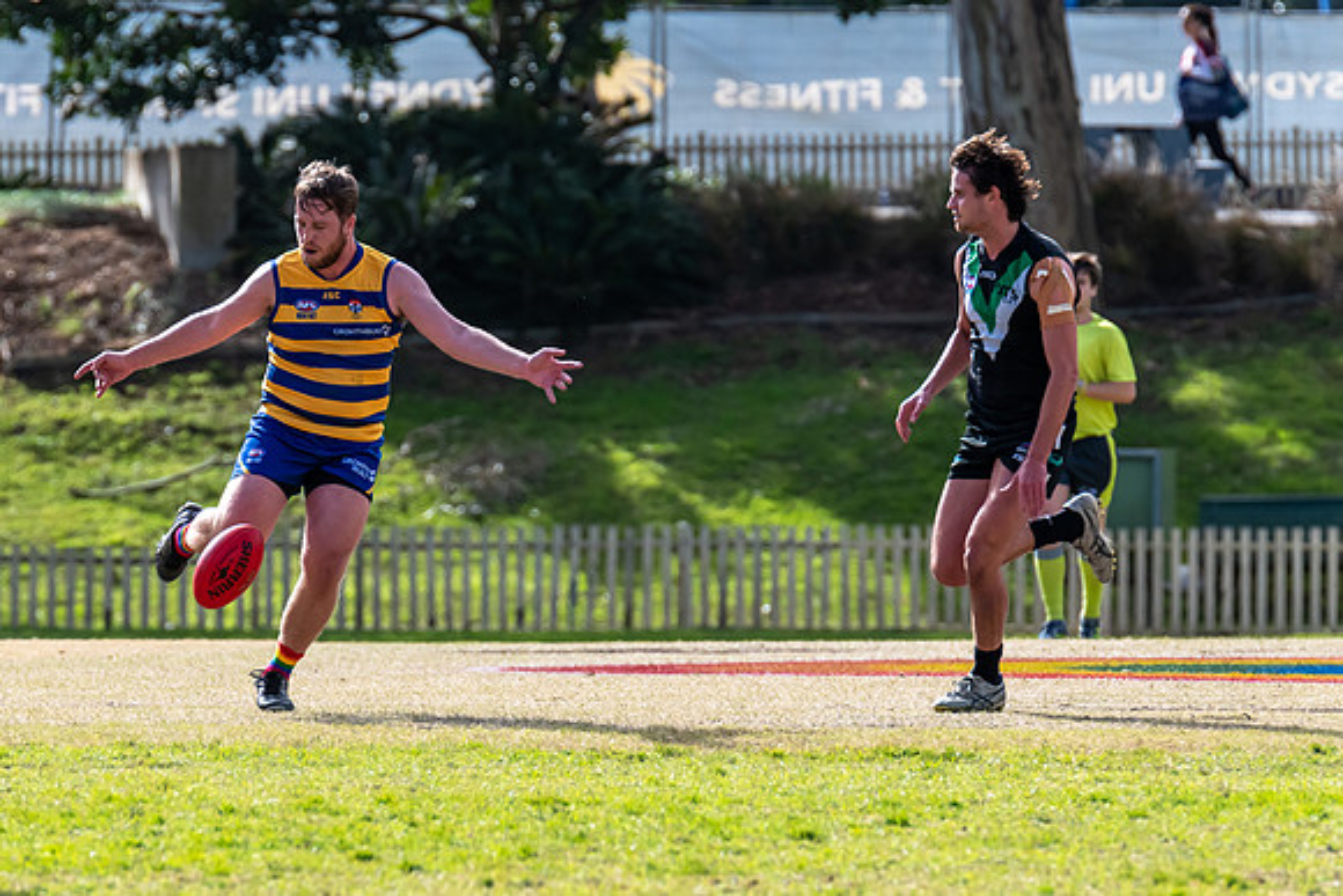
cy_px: 502
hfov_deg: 3.8
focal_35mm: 546
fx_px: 20369
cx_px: 470
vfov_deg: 2.5
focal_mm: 420
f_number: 7.1
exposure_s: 1/1600
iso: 800
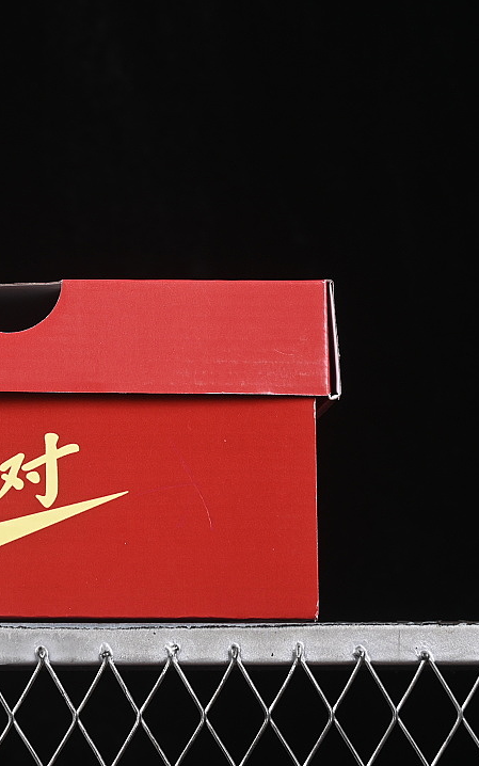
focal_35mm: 115
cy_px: 383
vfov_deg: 18.1
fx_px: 2401
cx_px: 1
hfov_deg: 11.3
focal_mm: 50
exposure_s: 1/60
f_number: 7.1
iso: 160
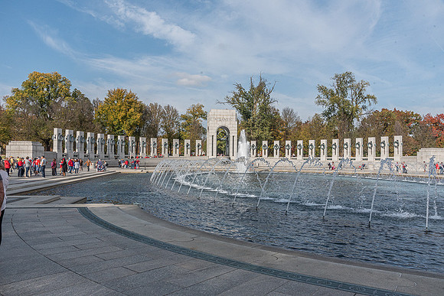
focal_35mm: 30
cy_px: 148
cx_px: 222
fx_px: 370
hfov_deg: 61.9
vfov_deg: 43.6
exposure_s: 1/640
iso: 500
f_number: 13
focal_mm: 30
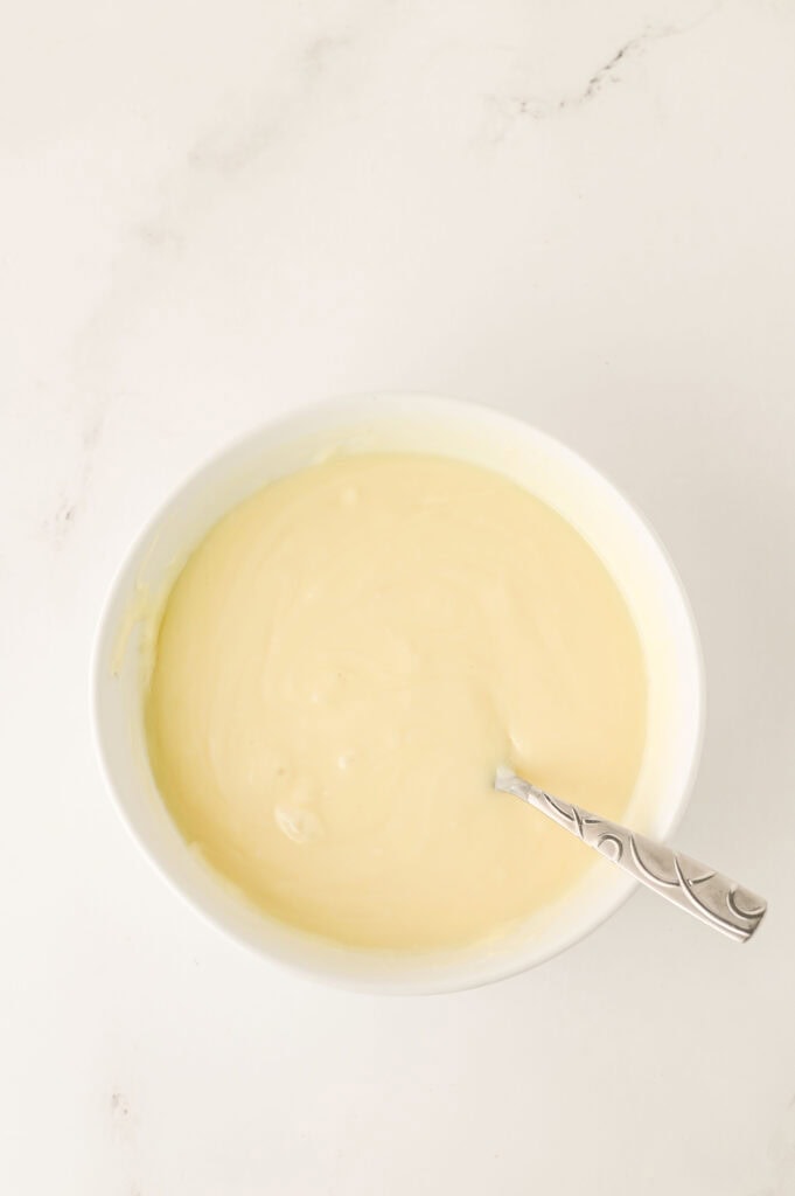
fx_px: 1659
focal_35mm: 50
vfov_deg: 39.6
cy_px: 598
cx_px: 398
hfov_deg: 26.9
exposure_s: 1/80
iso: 160
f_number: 5
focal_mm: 50
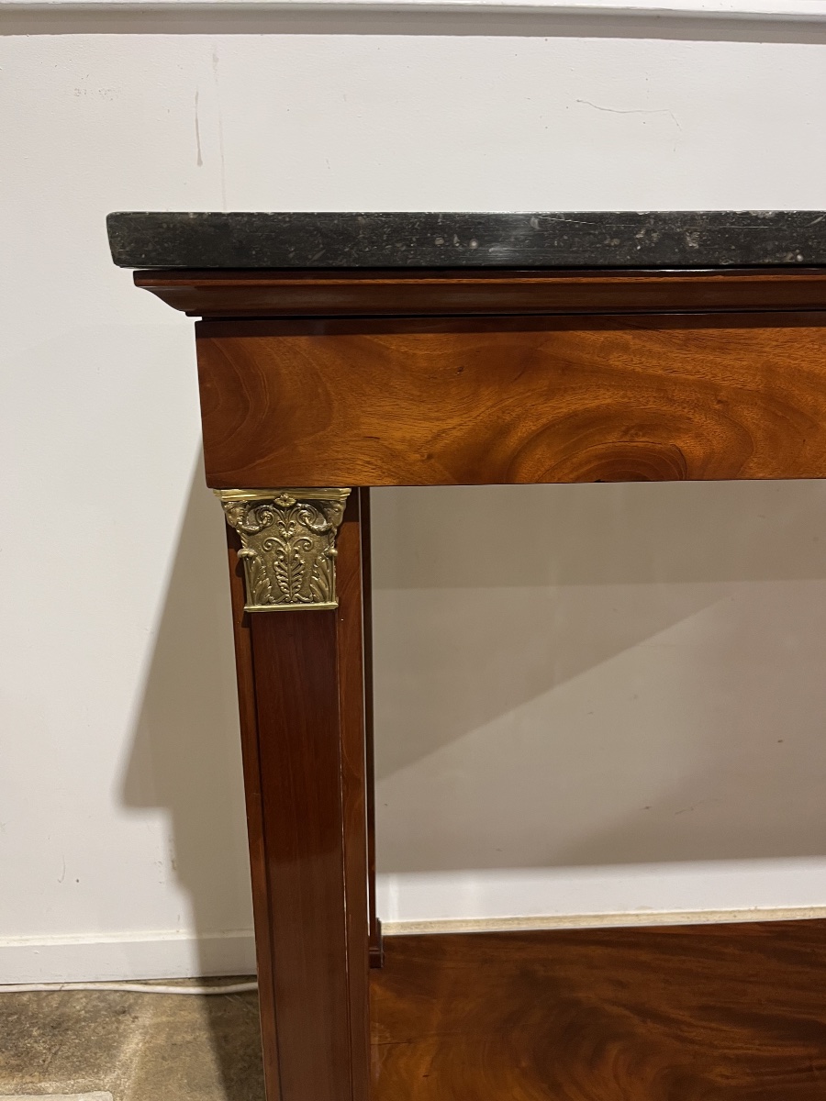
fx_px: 827
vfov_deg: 67.3
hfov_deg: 53.1
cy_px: 550
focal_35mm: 26
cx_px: 413
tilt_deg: -20.3
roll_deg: +2.2
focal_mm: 5.1
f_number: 1.6
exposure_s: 1/50
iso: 80
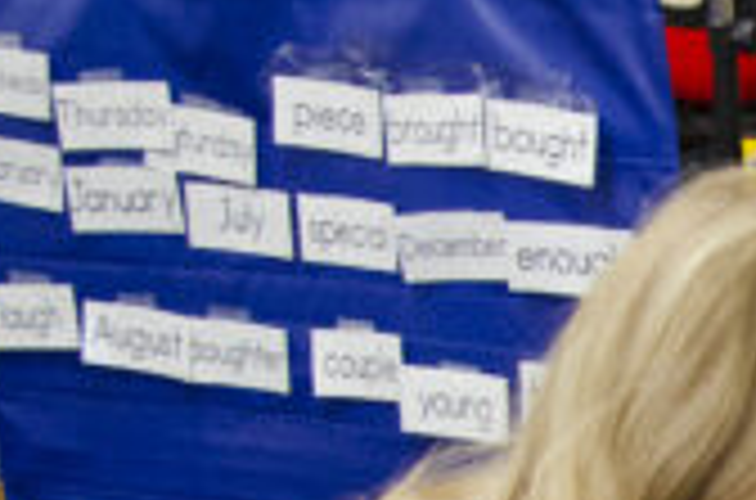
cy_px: 1101
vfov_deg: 7.8
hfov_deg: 11.2
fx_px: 3455
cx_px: 1552
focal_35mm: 165
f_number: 3.5
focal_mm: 24
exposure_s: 1/125
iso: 1250
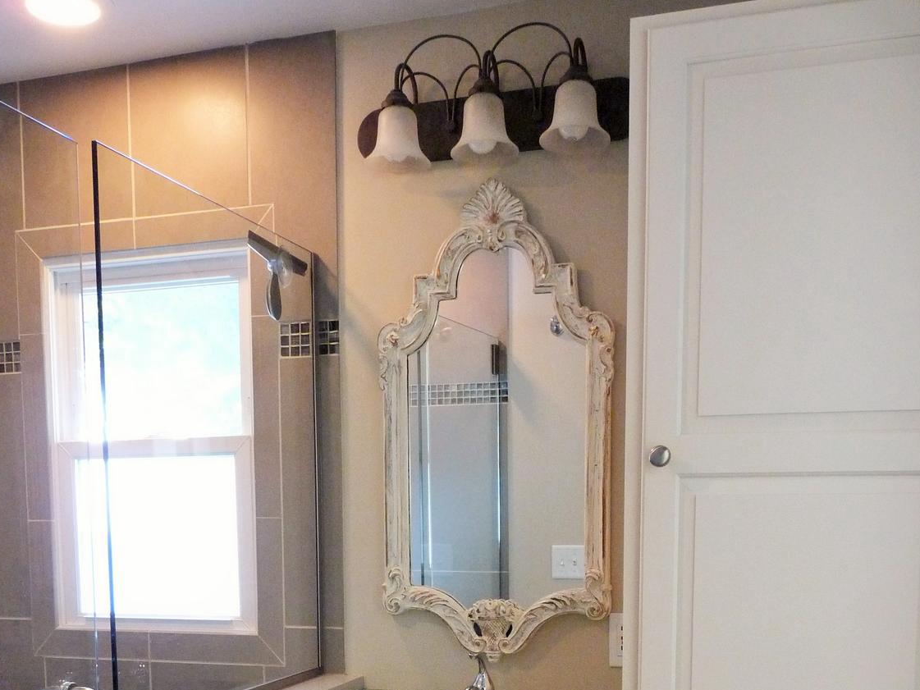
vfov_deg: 36.3
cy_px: 624
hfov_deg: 50.1
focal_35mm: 37
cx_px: 466
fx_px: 983
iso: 400
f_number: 2.8
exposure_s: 1/25
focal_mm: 4.8
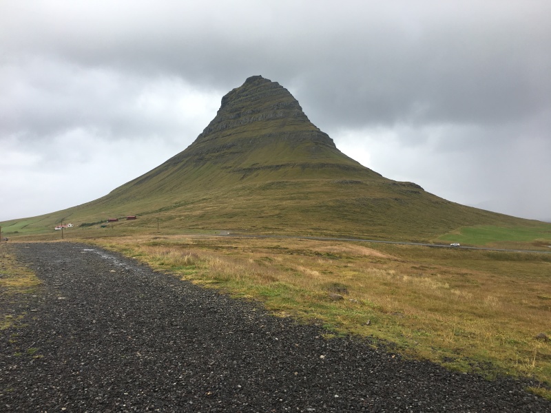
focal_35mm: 29
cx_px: 276
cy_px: 206
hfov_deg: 61.7
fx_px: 462
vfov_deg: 48.2
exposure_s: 1/353
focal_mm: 4.15
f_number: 2.2
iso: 25
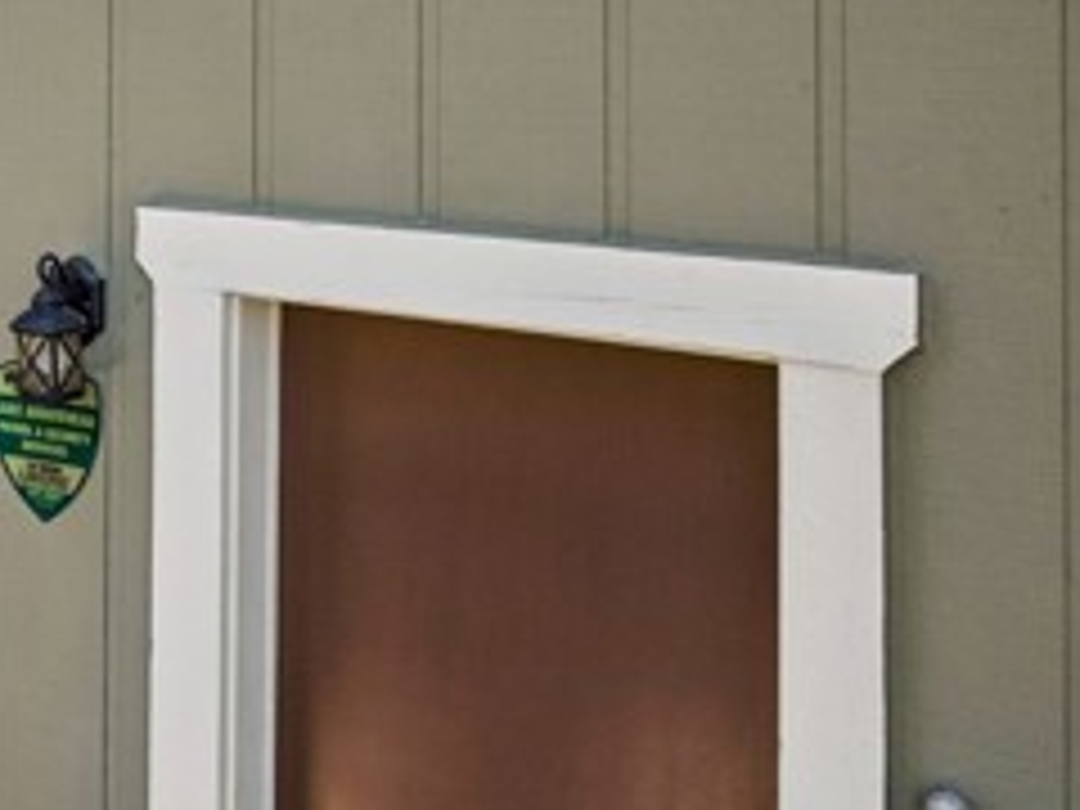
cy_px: 889
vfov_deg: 21.7
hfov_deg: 28.1
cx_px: -50
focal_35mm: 64
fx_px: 1997
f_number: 2.8
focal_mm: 12.3
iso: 190
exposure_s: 1/15
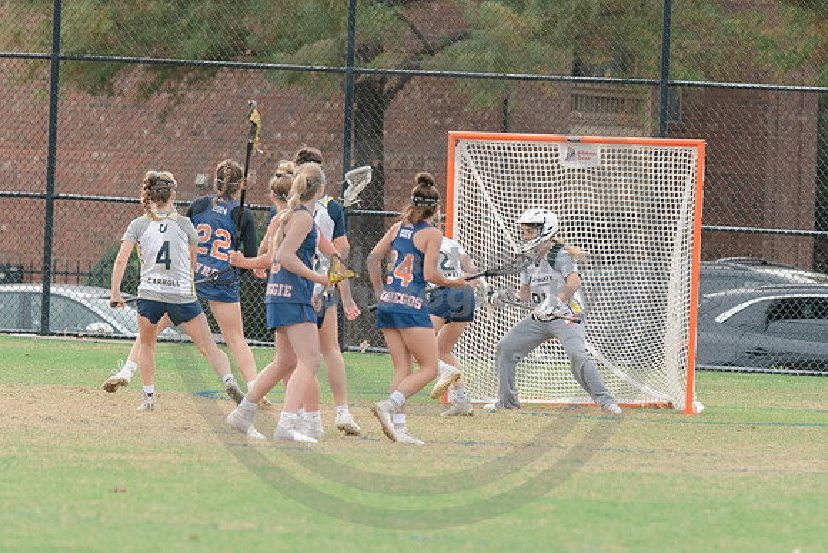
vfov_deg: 2.7
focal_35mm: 512
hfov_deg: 4.0
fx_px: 11788
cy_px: 268
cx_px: 470
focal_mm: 200
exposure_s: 1/1250
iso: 450
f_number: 2.8
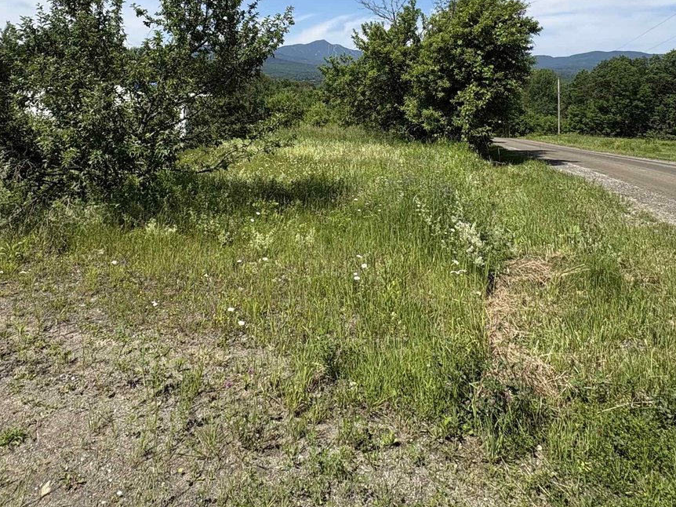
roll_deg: +1.5
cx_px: 307
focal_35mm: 26
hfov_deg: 67.2
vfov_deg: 48.4
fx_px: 508
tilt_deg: +1.4
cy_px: 66
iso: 50
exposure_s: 1/2146
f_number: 2.2
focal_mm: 2.22
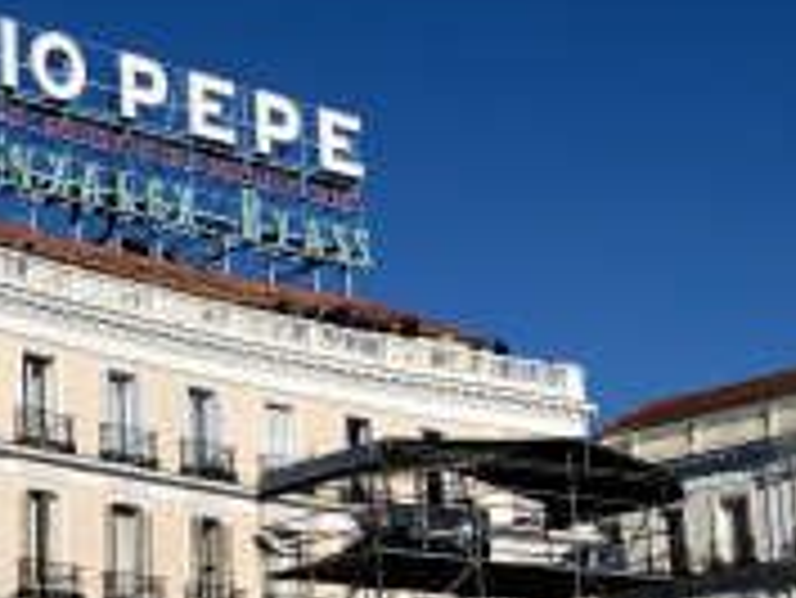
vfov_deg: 11.5
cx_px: 63
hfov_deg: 15.1
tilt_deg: +17.7
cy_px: 121
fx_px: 2968
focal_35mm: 129
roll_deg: +1.0
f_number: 2.8
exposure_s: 1/1548
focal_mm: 6.6
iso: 20
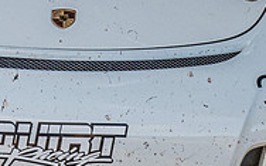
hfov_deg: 9.1
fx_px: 1673
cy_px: -123
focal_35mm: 231
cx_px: 114
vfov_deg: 5.6
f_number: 10
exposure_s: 1/100
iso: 400
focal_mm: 29
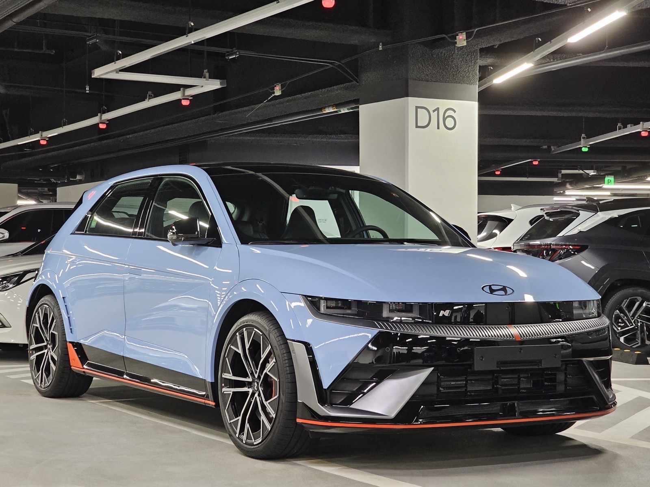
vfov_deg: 21.3
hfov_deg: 28.2
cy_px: 244
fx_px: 1296
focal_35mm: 69
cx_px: 325
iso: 250
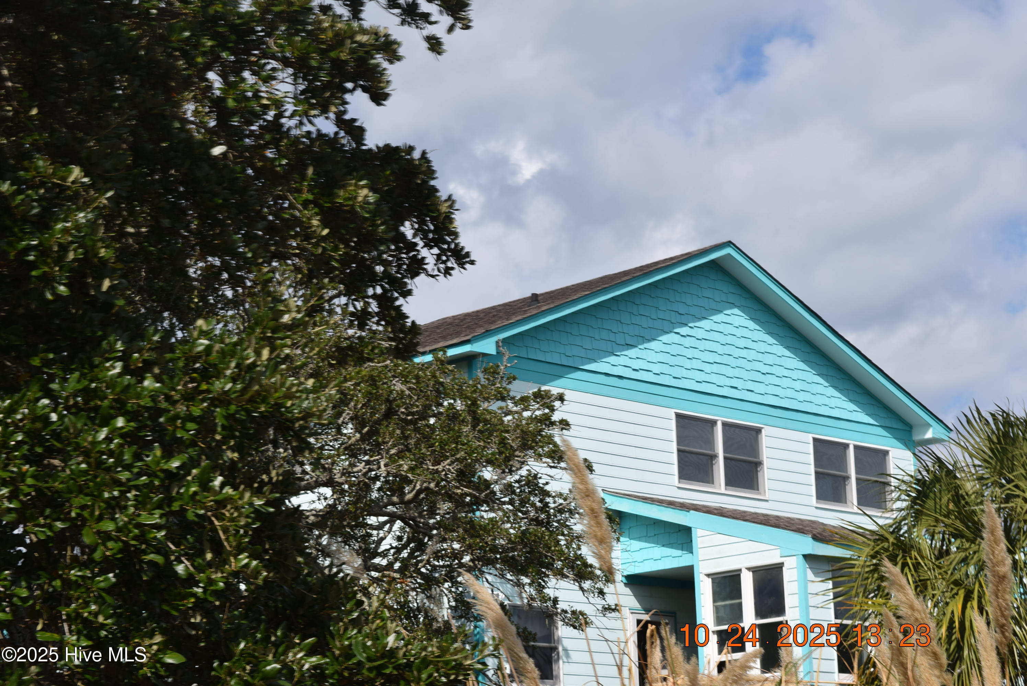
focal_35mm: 82
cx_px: 514
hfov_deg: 24.6
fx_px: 2355
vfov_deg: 16.6
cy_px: 343
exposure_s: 1/200
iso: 100
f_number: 13
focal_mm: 55
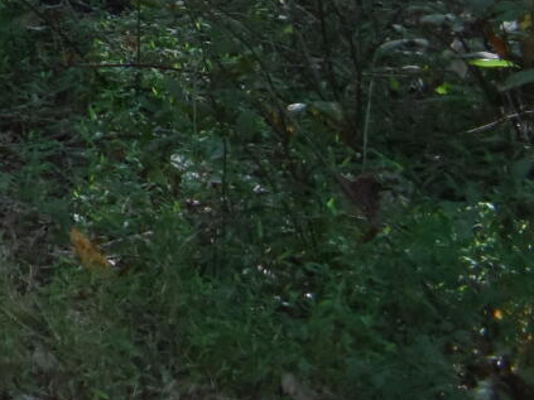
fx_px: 2838
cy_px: -655
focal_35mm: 184
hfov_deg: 8.7
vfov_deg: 7.4
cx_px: -1117
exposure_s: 1/250
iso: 800
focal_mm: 18
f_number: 3.5
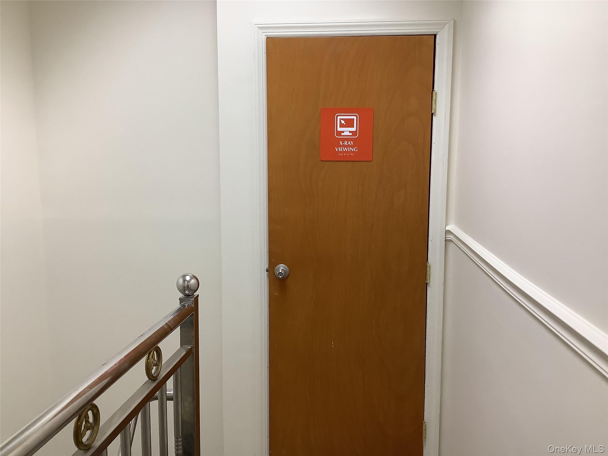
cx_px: 304
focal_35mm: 31
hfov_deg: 58.4
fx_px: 544
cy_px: 228
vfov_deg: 45.4
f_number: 2.4
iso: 100
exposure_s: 1/60
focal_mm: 3.3
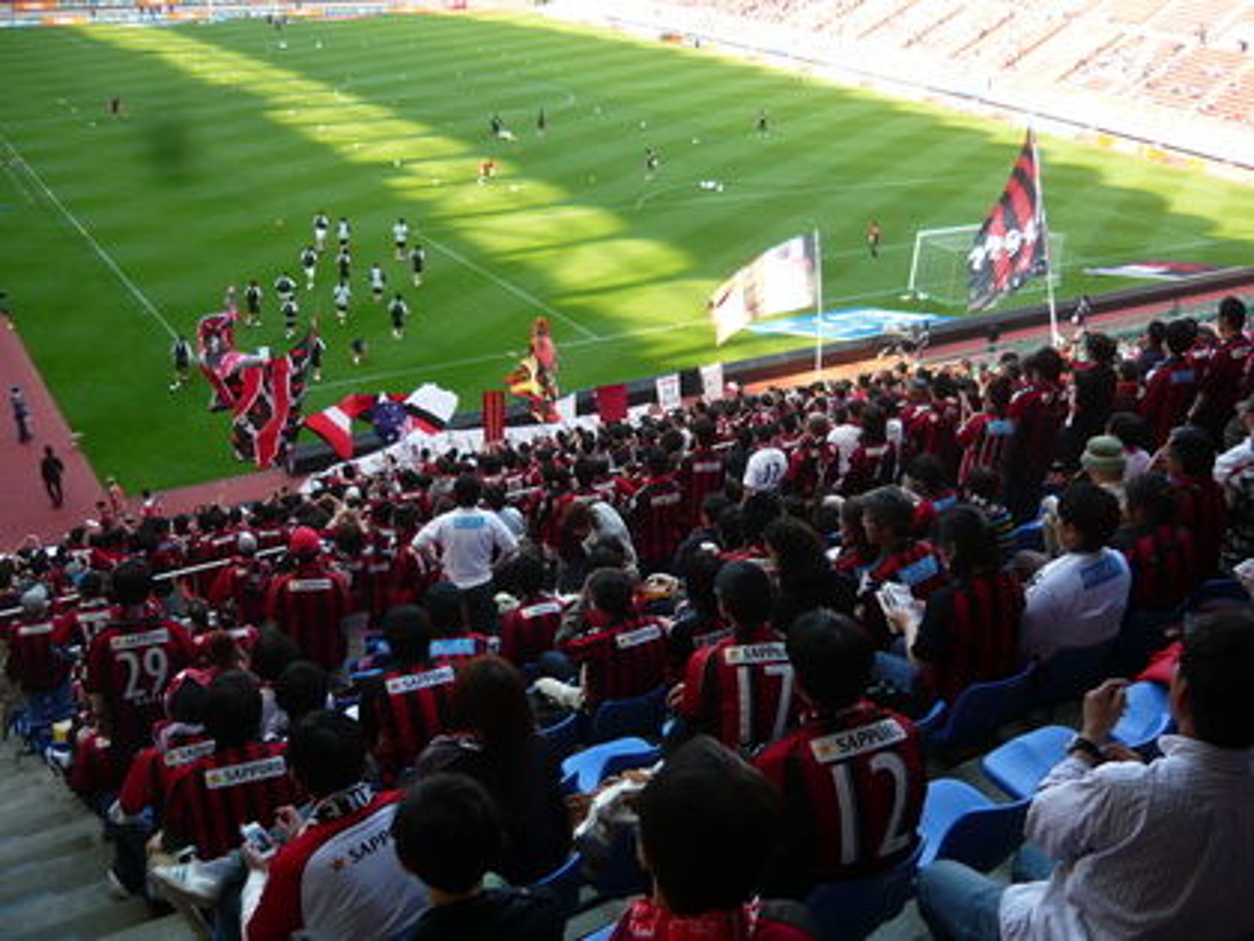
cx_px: 627
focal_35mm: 33
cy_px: 470
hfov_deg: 55.4
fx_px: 1195
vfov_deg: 42.9
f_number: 2.8
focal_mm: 5.5
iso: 100
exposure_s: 1/125
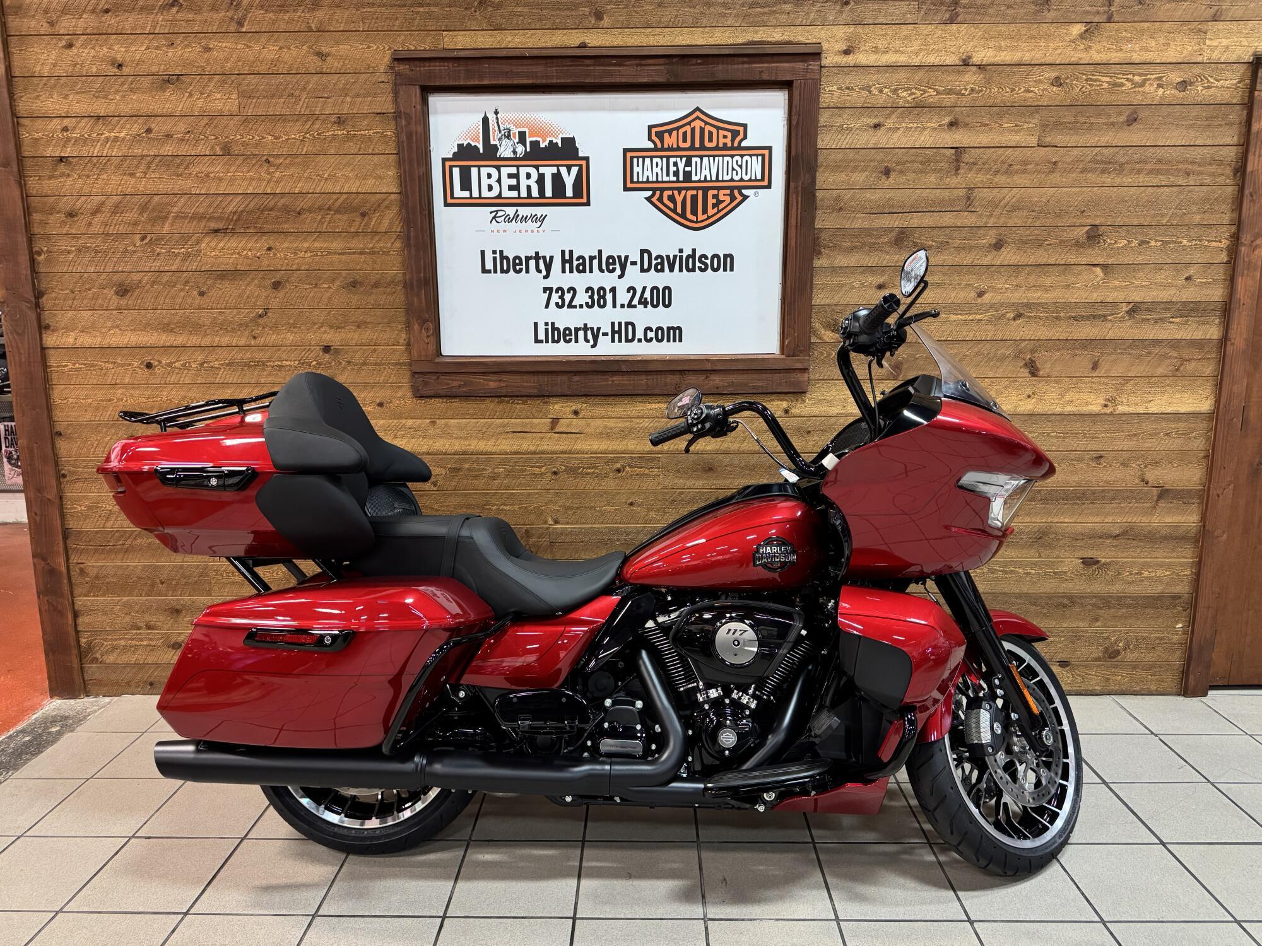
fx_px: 875
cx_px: 631
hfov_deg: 71.6
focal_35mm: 24
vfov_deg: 56.8
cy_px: 473
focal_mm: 6.76
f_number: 1.78
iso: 400
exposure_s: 1/60
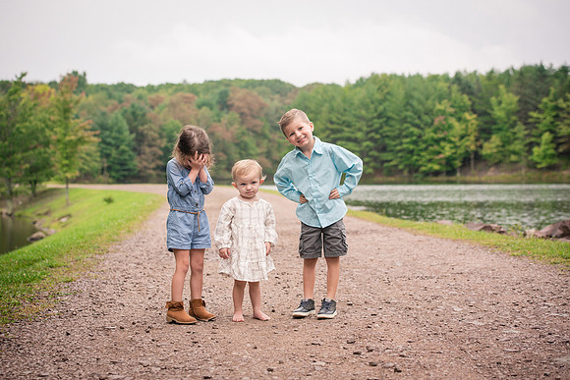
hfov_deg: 28.3
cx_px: 285
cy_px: 190
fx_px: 1131
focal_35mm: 71
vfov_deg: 19.1
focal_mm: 70
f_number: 4.5
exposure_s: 1/800
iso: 800
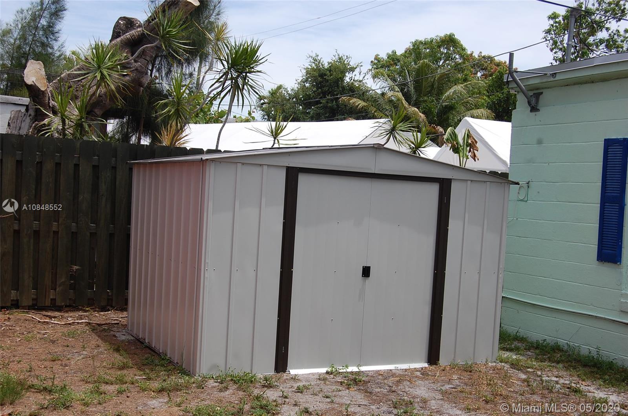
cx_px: 314
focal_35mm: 48
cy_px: 208
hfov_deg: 41.2
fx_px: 836
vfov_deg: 28.0
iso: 200
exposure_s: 1/320
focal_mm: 32
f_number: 9
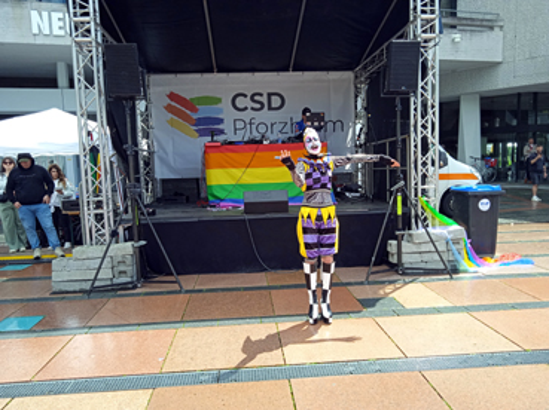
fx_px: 444
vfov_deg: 49.7
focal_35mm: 28
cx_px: 274
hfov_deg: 63.5
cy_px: 205
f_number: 2.2
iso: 100
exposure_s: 1/316
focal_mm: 3.43
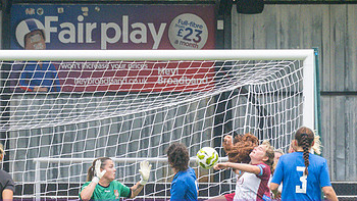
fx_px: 11806
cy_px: 103
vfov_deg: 1.0
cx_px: 196
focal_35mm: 1247
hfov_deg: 1.7
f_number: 4
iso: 1000
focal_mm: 300
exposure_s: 1/1000
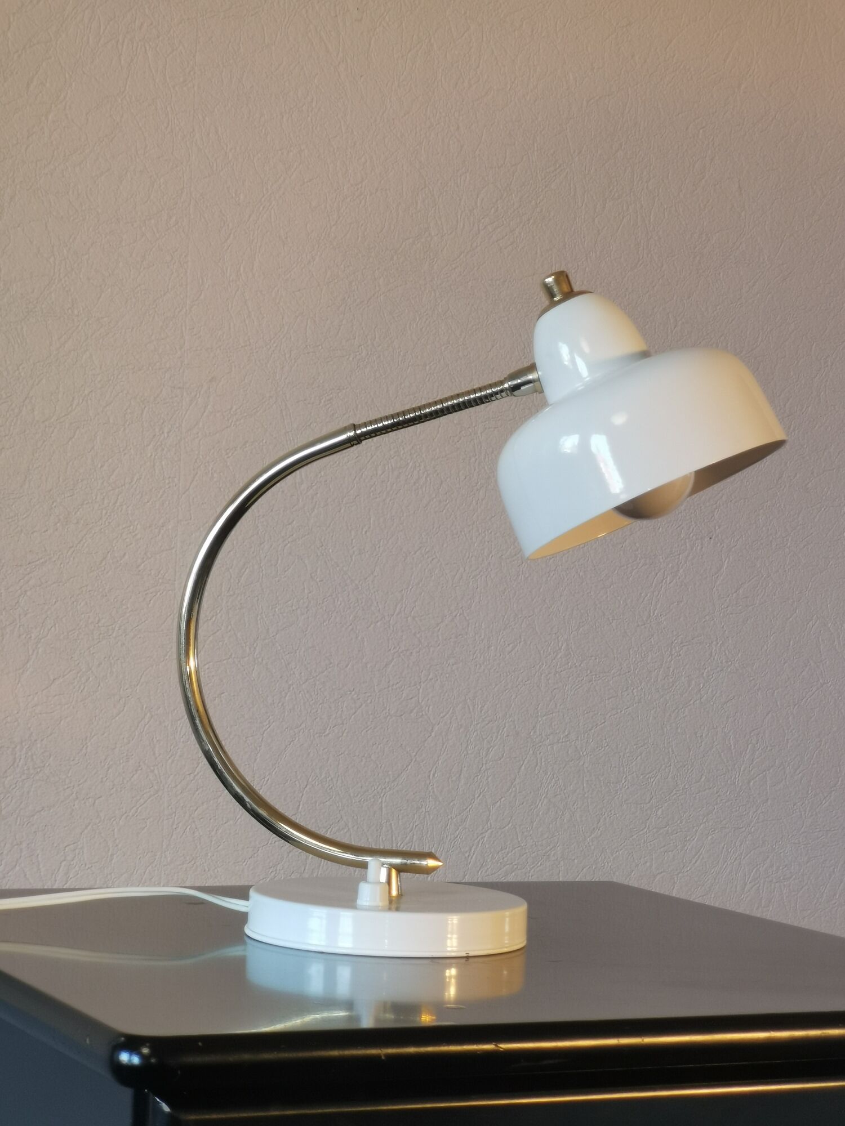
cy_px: 563
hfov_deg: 18.2
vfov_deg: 24.1
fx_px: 2636
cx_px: 422
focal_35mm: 81
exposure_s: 1/50
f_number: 2.4
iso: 160
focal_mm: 7.48
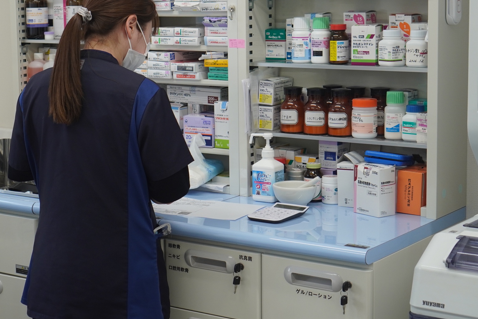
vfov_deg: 16.5
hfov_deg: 24.3
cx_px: 122
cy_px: 113
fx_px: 1099
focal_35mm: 83
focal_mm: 35
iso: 400
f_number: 4
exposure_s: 1/160
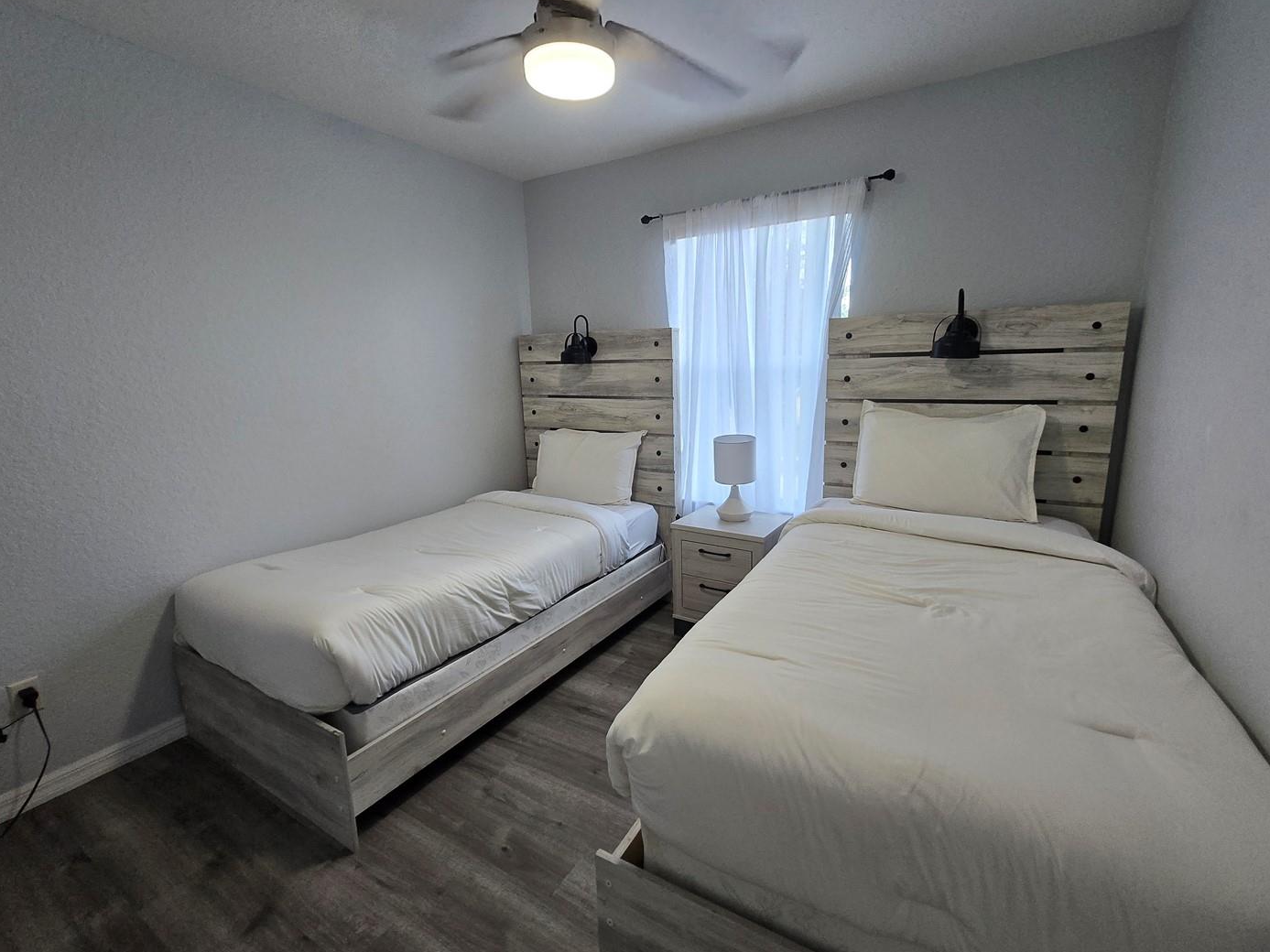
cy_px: 482
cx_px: 641
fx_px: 550
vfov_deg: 81.7
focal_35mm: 15
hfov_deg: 98.2
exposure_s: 1/60
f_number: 2.2
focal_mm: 1.7
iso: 100
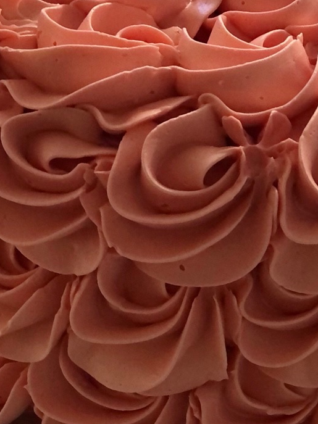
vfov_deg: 11.6
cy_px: 45
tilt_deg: -30.7
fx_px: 2083
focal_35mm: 170
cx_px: 221
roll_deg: +0.0
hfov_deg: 8.7
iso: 250
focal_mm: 6.6
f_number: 2.8
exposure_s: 1/33
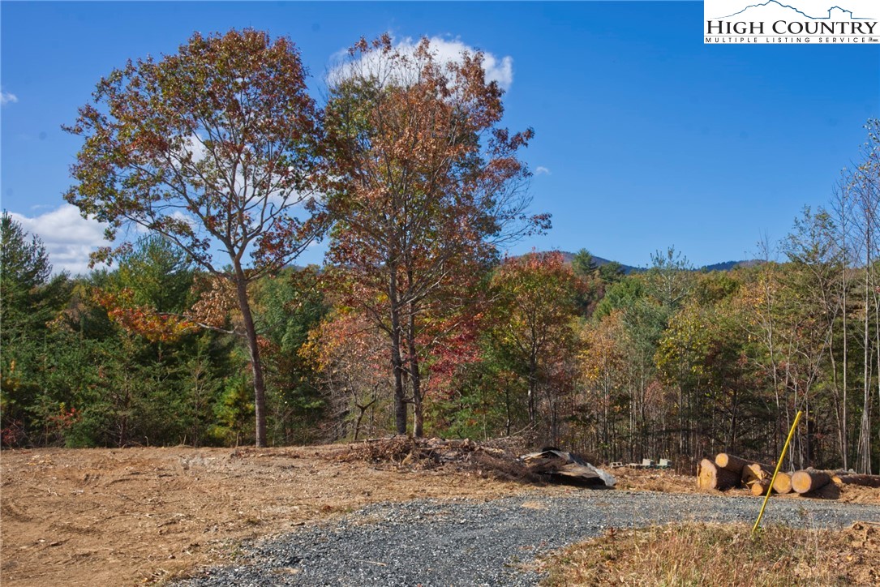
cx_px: 440
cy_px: 294
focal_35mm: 28
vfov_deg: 46.4
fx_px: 685
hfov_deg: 65.5
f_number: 11
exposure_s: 1/125
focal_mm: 28
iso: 100
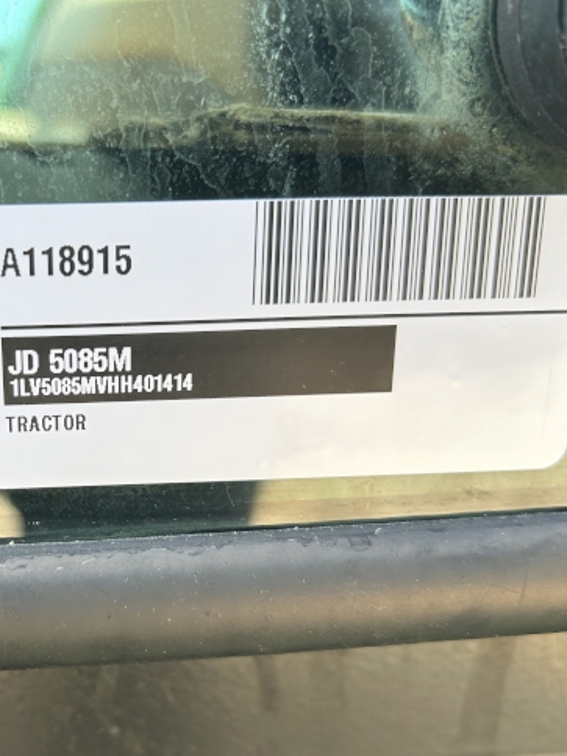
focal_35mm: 43
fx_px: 939
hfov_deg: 32.3
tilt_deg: -16.1
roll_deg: +1.3
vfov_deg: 43.7
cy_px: 437
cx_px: 80
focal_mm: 5.7
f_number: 1.5
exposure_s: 1/310
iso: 50
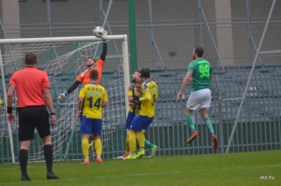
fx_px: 3505
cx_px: 140
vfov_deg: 3.0
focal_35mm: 450
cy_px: 93
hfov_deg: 4.6
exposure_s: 1/250
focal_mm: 300
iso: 320
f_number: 5.6
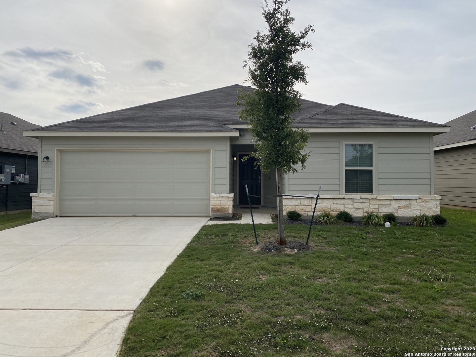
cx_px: 238
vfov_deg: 53.1
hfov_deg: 67.3
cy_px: 178
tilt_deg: +1.4
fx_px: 358
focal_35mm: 26
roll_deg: -0.3
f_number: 1.8
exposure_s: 1/5747
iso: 32
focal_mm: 4.25
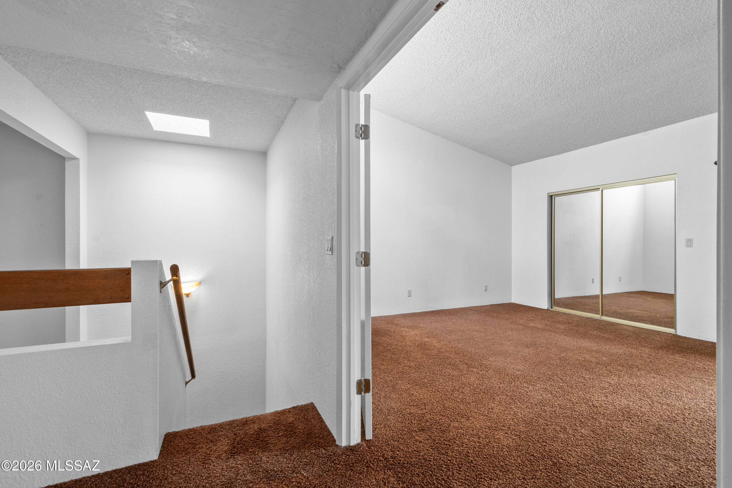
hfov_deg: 100.4
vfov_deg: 77.3
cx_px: 366
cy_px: 244
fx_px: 305
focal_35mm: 15
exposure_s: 1/2.5
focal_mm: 10
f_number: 11
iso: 800
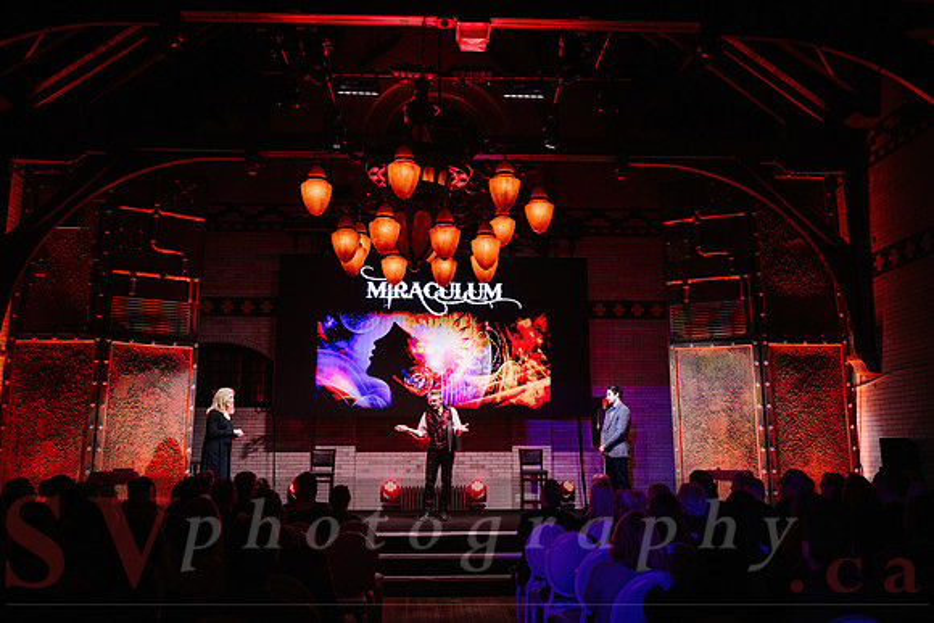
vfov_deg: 43.8
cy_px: 312
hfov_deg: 62.2
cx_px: 467
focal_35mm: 30
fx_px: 775
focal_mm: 29.5
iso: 1600
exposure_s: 1/200
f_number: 2.8
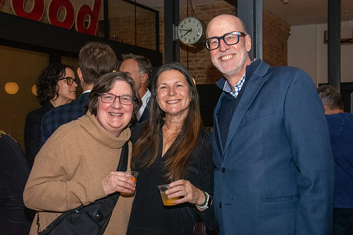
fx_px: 515
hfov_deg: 37.8
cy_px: 118
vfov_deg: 25.8
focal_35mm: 52
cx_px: 176
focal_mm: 35
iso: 5000
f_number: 14
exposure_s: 1/160
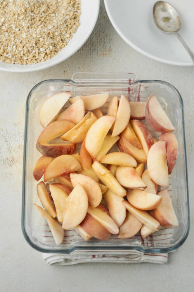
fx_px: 404
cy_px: 146
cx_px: 97
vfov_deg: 39.6
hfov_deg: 27.0
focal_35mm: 50
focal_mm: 50
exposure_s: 1/13
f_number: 5.6
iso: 125
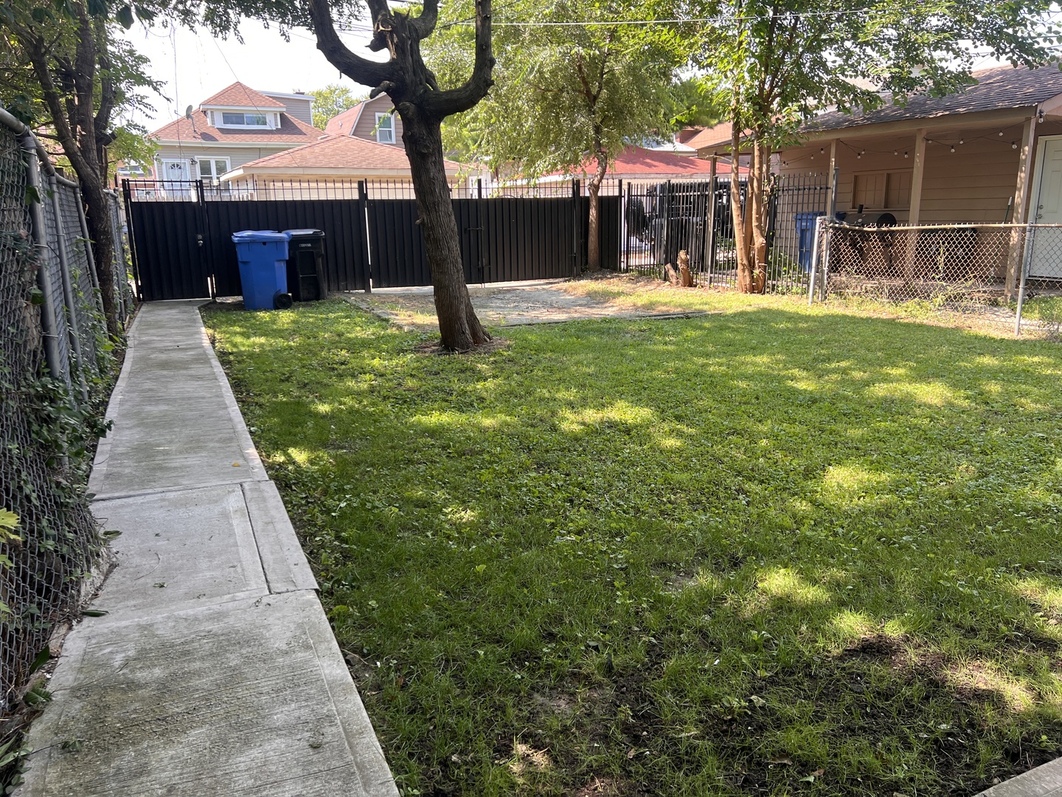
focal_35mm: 26
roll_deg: +0.4
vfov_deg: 53.1
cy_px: 398
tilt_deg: -14.3
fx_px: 798
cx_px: 531
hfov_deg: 67.3
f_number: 1.5
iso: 40
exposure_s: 1/281
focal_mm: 5.7
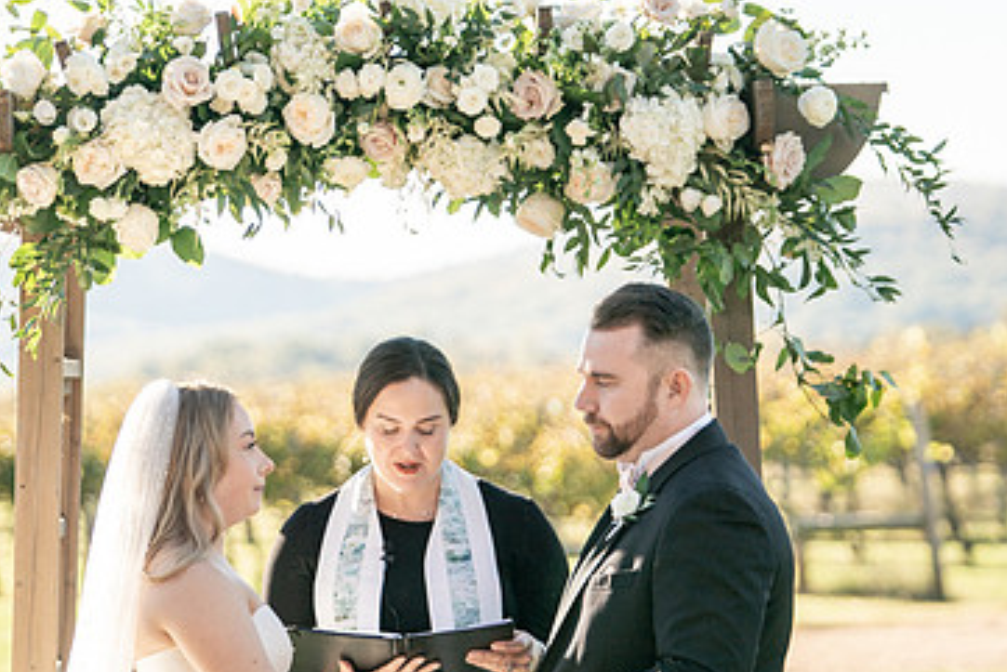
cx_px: 358
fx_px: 4505
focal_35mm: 161
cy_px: 270
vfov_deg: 8.5
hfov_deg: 12.7
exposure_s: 1/1250
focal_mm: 92
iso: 100
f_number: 2.8
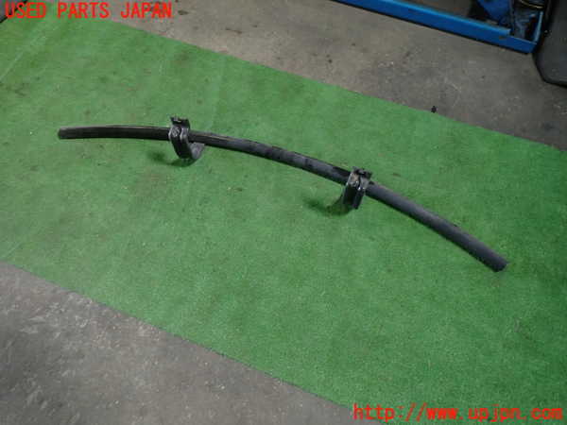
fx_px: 409
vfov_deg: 54.9
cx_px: 284
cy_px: 212
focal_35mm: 25
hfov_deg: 69.4
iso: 200
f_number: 2
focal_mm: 4.5
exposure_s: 1/40
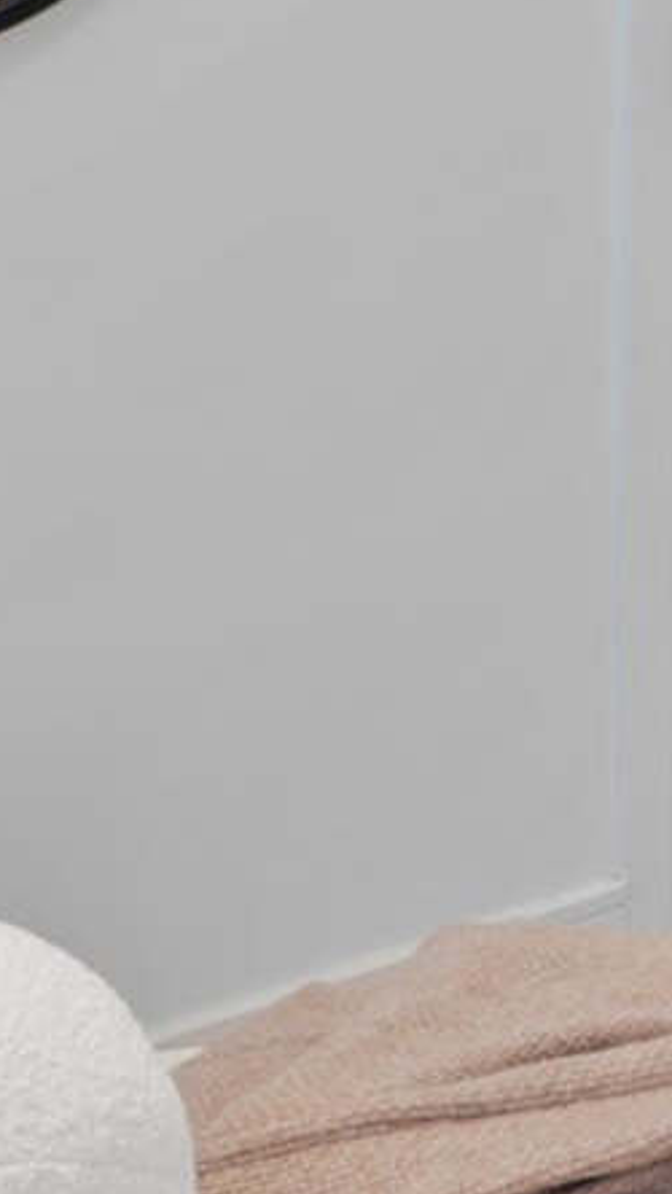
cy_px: -340
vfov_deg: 17.4
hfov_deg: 8.0
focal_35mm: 116
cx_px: 2374
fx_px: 3672
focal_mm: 16
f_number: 9
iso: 250
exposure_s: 1/2.5
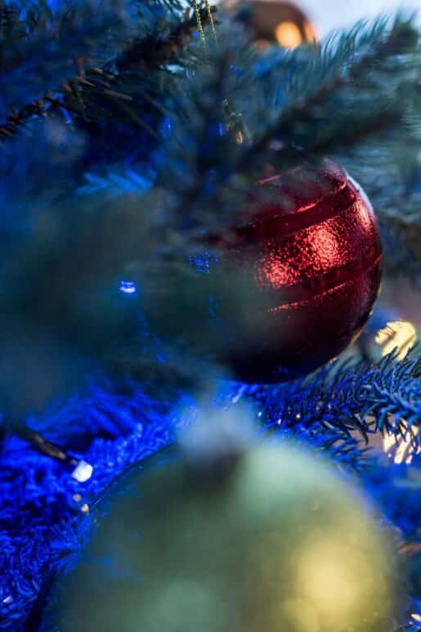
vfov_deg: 26.0
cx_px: 492
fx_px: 1369
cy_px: 314
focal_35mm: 78
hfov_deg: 16.8
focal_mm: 50
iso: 500
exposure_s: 1/160
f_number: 3.2
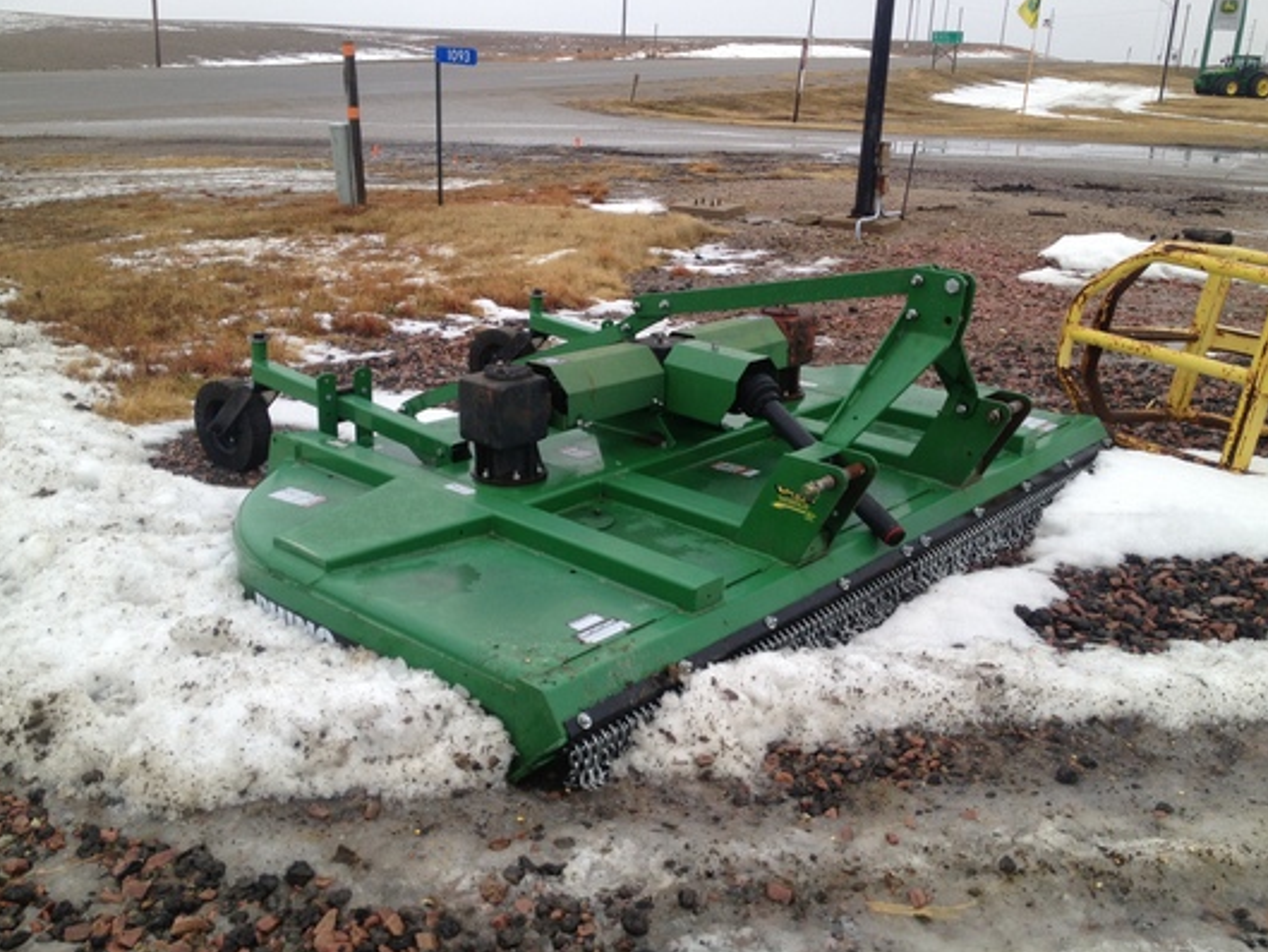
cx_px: 640
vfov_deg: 39.7
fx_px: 1319
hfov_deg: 51.3
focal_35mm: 36
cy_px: 470
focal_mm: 4.28
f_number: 2.4
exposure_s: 1/308
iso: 50
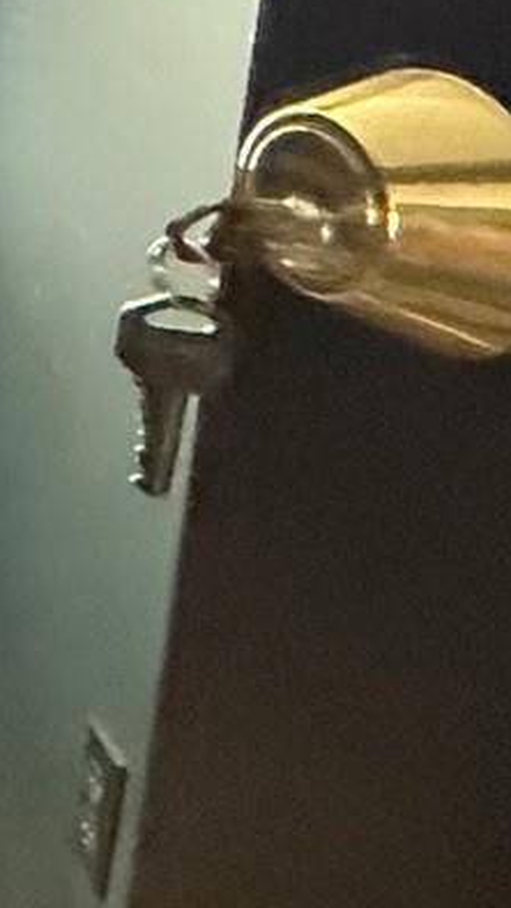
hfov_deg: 7.4
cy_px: -251
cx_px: -1733
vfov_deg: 23.8
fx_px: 1904
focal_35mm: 79
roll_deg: +0.5
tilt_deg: -7.6
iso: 640
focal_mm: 2.22
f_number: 2.2
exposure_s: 1/60
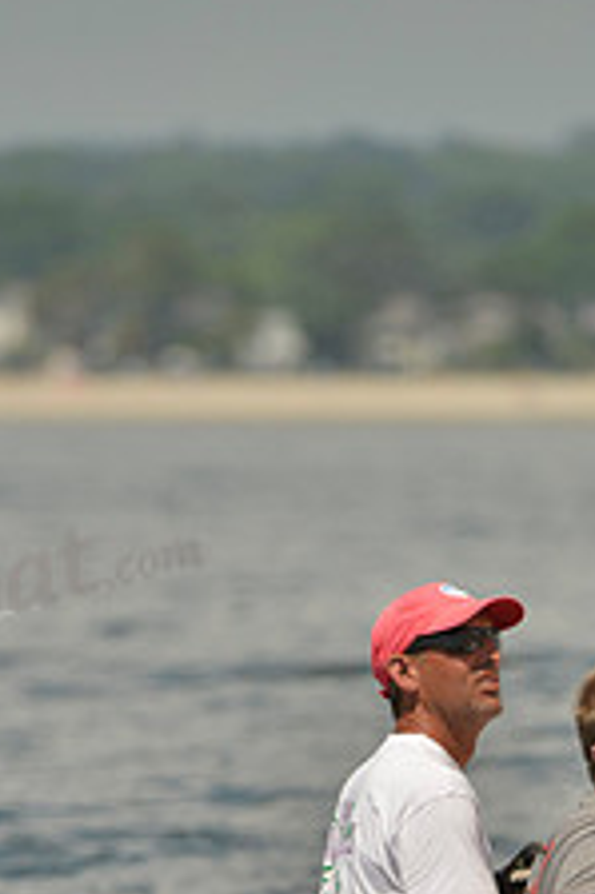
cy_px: 1129
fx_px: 25772
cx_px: 409
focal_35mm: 1038
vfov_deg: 2.0
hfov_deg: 1.3
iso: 200
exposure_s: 1/1250
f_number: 7.1
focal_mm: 400
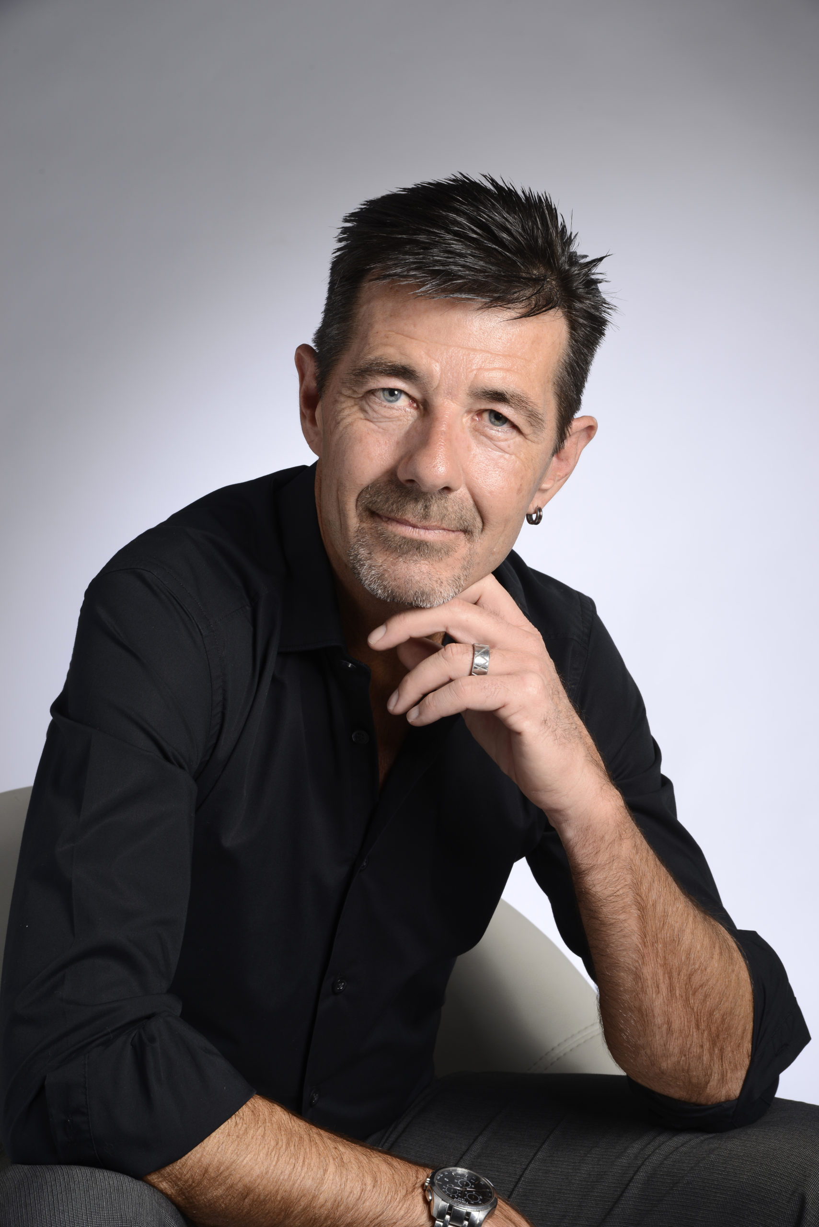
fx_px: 2795
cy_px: 614
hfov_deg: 16.7
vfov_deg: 24.8
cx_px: 410
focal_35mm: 82
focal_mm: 82
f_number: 14
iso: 100
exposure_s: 1/160
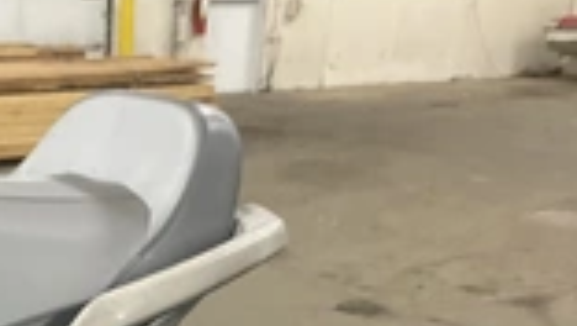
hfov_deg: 25.1
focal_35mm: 81
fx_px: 1240
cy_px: 470
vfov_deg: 14.1
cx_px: 22
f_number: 1.8
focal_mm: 3
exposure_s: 1/60
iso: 250
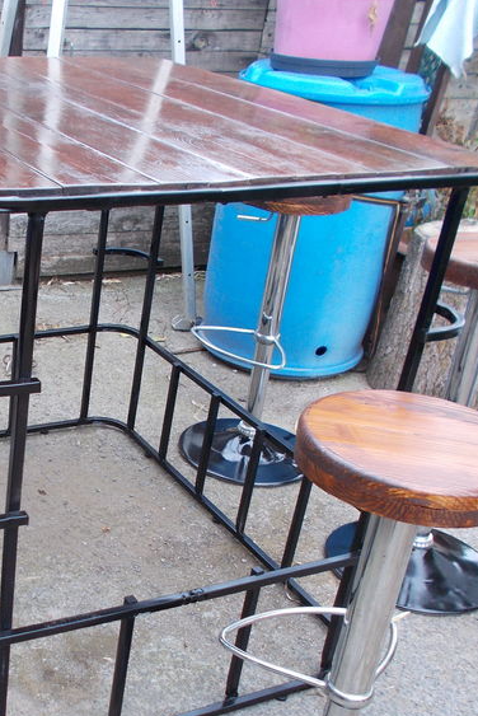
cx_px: 4
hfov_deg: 26.6
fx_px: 955
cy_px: 464
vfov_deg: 40.7
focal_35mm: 48
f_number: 3.2
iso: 80
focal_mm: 4.6
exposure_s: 1/100
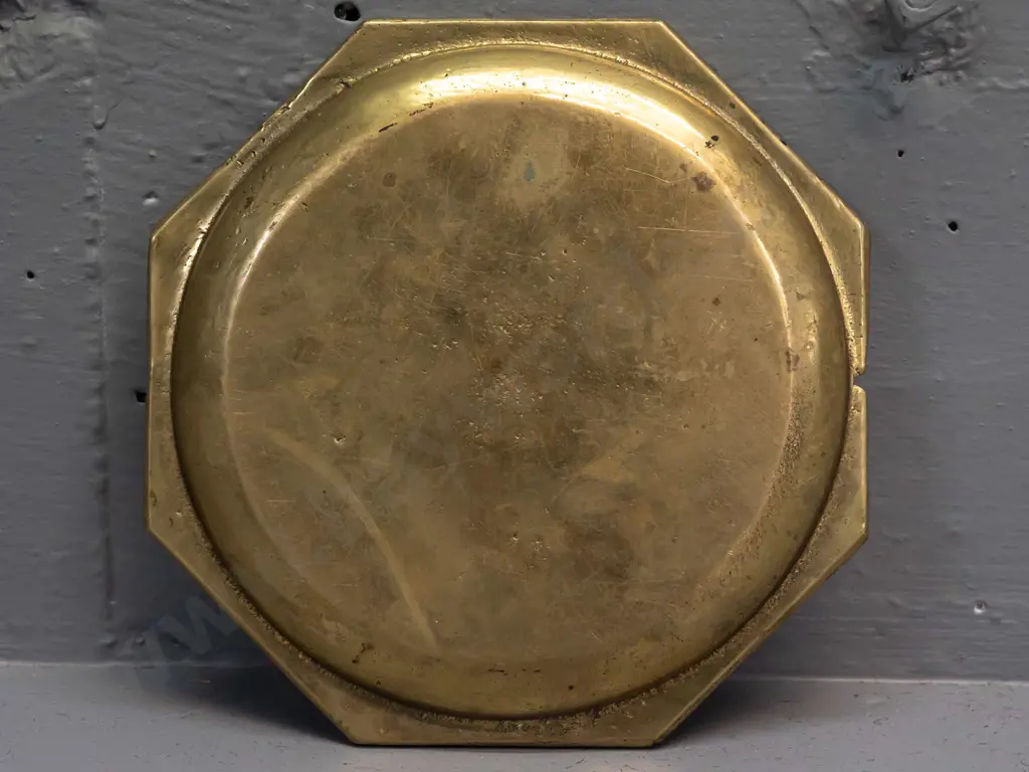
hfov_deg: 27.8
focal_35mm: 70
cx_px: 514
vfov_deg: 21.0
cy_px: 386
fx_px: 2081
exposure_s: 1/160
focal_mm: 35
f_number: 5.6
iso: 2500
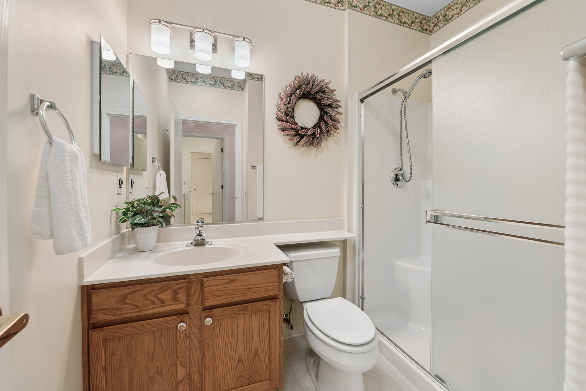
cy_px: 196
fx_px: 228
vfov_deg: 81.2
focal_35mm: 14
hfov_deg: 104.3
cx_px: 293
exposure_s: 1/25
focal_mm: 14
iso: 200
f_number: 8
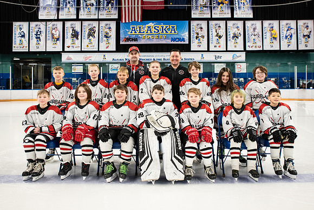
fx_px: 263
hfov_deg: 61.7
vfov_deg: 43.4
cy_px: 91
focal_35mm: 30
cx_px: 154
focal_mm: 26
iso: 2500
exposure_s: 1/125
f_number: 5.6
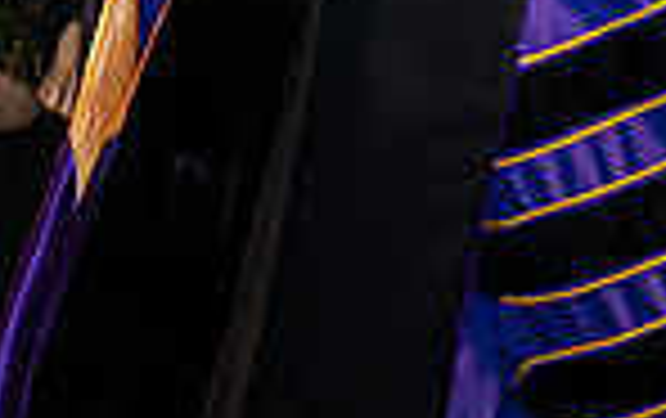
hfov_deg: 8.3
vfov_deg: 5.3
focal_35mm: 247
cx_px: 976
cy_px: -169
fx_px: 4490
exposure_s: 1/200
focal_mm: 62
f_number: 6.3
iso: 1600
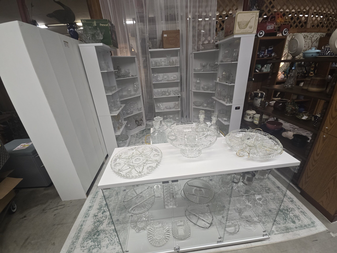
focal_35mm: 13
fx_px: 127
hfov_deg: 106.2
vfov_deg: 89.9
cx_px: 168
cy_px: 126
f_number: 2.2
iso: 160
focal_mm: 2.2
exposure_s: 1/60
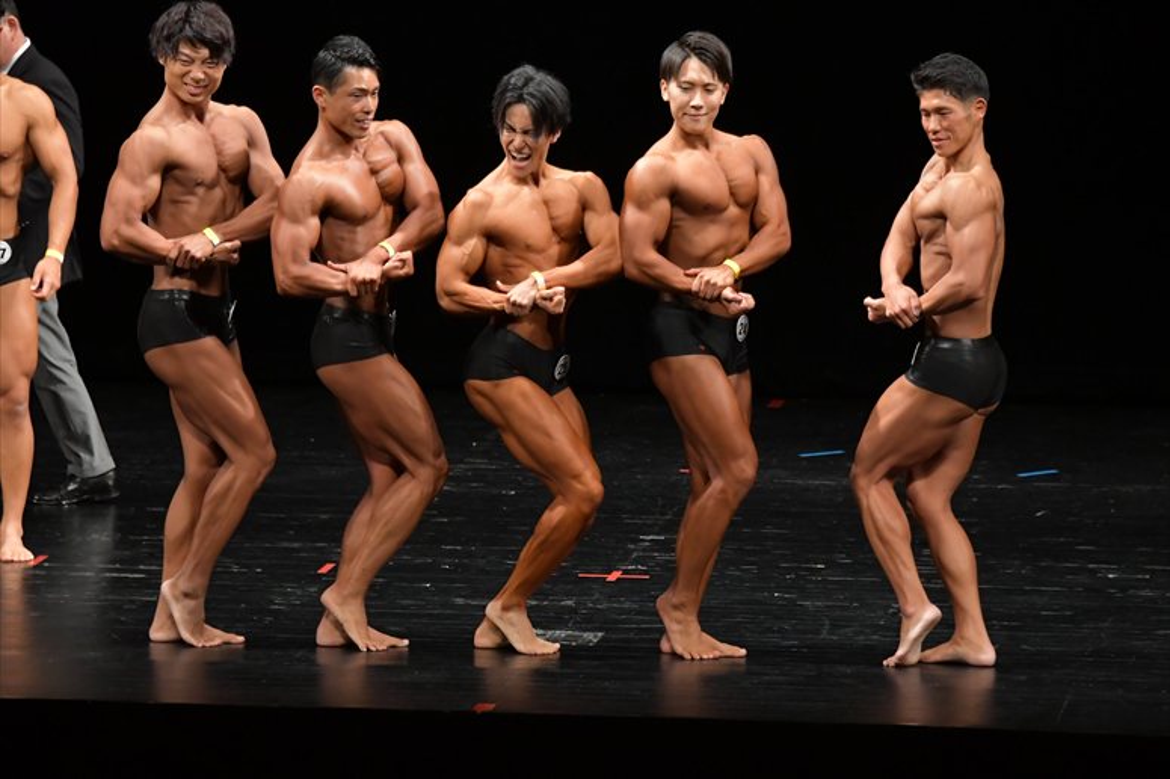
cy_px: 390
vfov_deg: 6.1
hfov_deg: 9.2
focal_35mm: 225
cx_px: 585
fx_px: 7309
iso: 3200
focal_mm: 150
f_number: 5.6
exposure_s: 1/400
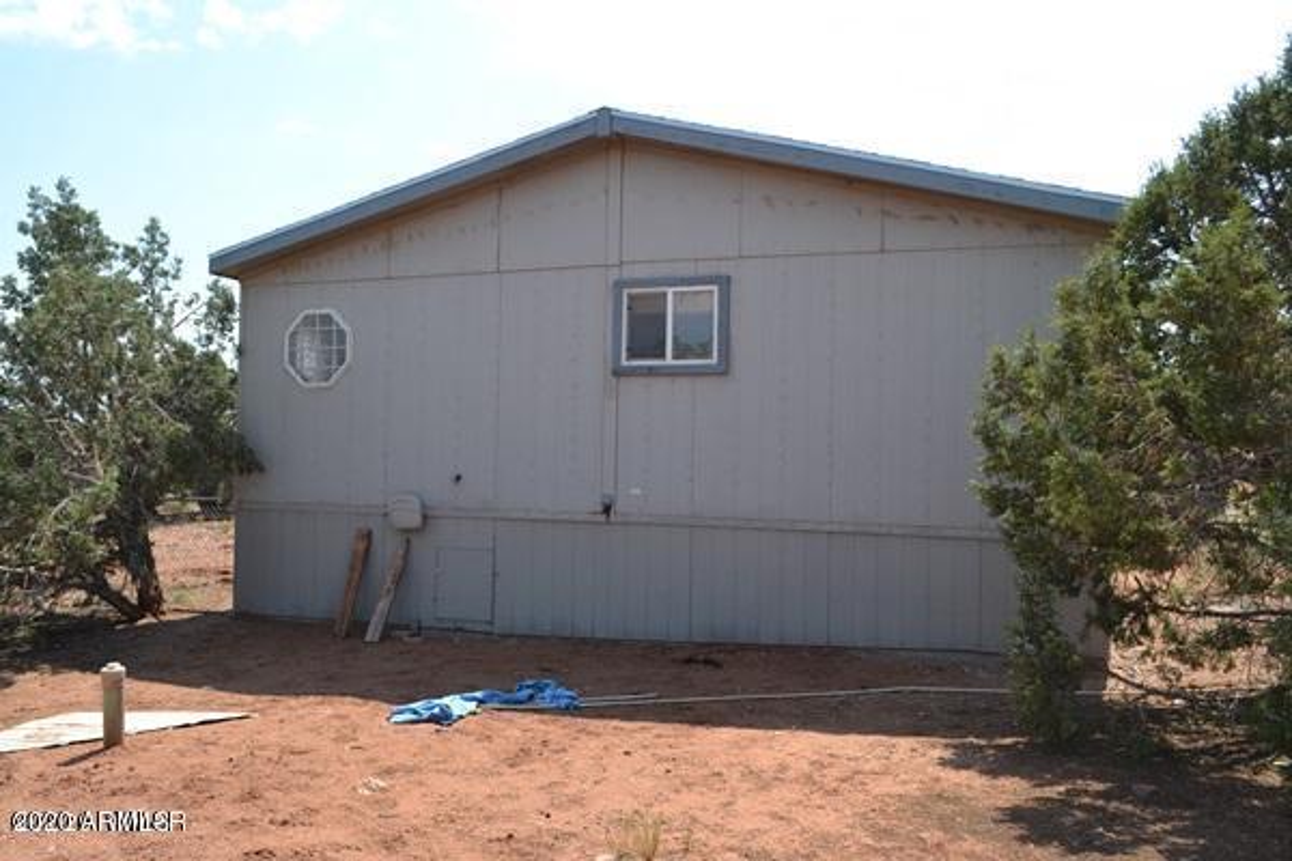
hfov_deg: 67.4
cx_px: 646
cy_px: 430
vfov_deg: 47.9
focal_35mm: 27
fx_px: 969
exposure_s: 1/200
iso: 100
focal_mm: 18
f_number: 7.1
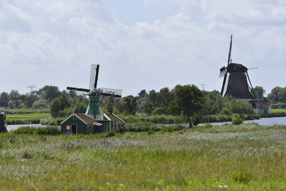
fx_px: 1430
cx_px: 143
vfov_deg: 7.6
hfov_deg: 11.4
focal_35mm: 180
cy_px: 96
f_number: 8
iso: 400
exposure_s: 1/2000
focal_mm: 180
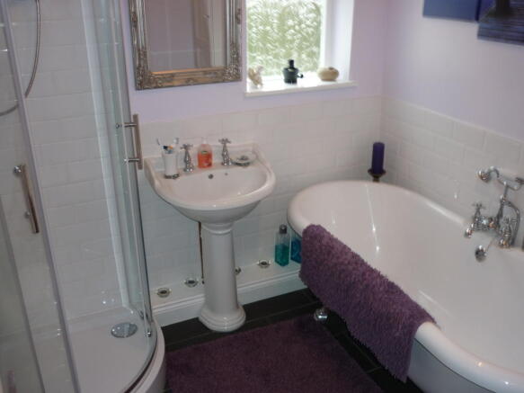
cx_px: 262
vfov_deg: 42.9
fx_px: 499
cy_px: 196
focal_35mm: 33
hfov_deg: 55.4
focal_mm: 5.5
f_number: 2.8
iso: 100
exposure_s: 1/30
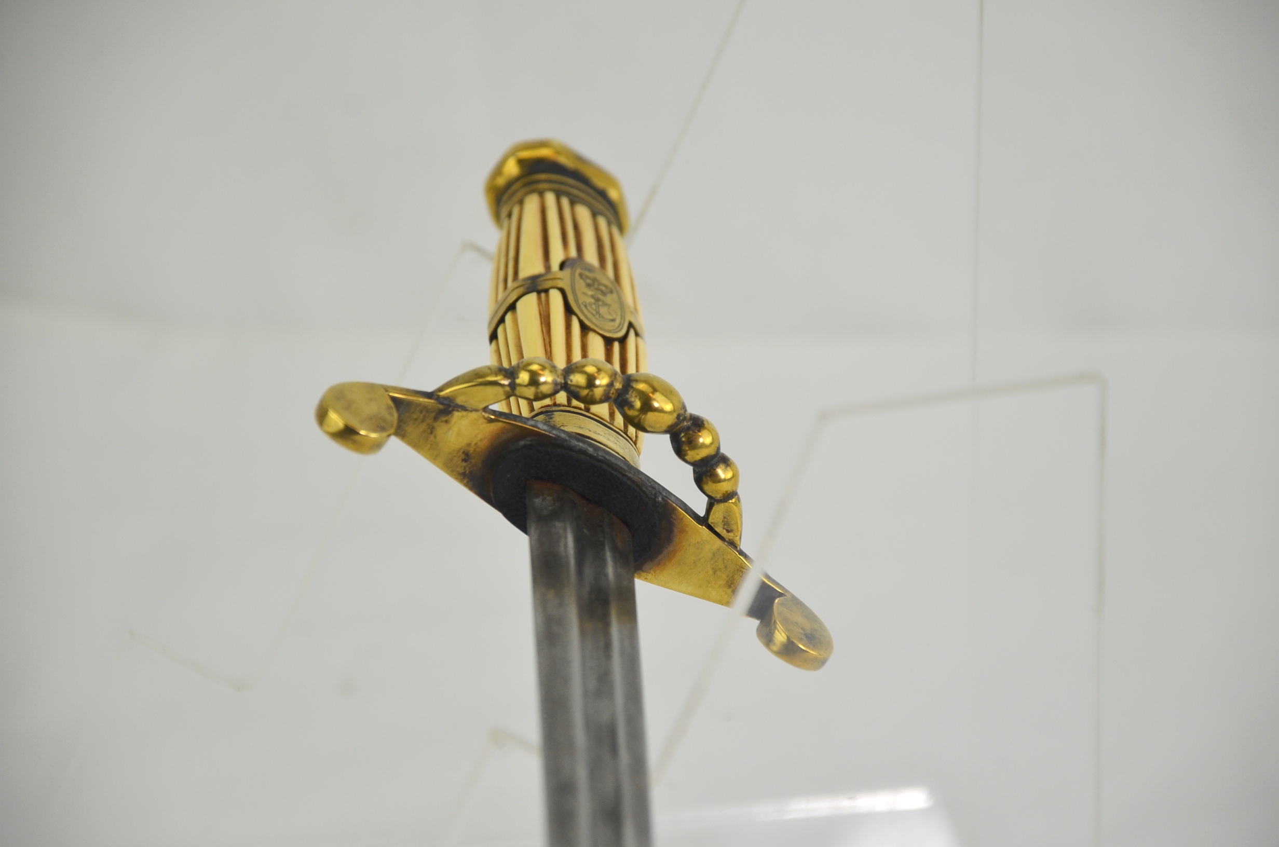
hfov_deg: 12.3
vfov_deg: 8.1
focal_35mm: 168
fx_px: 5956
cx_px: 640
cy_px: 424
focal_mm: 112
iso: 400
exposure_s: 1/320
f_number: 5.6
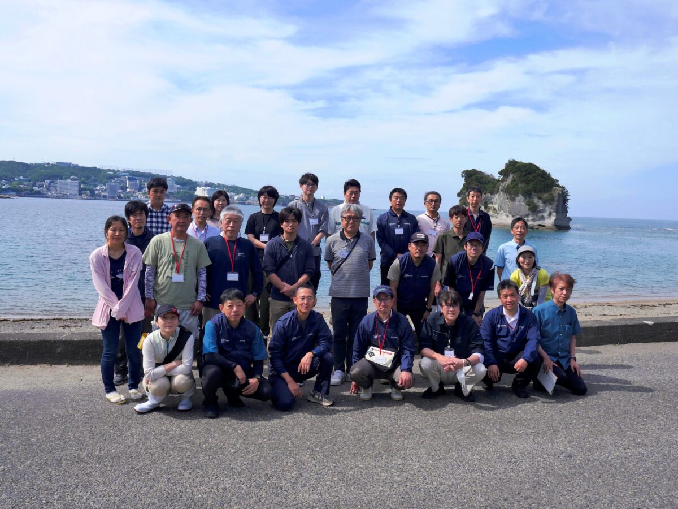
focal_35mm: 30
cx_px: 339
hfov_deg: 60.0
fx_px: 588
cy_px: 254
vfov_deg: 46.8
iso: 400
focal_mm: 15
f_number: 5
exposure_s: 1/2500
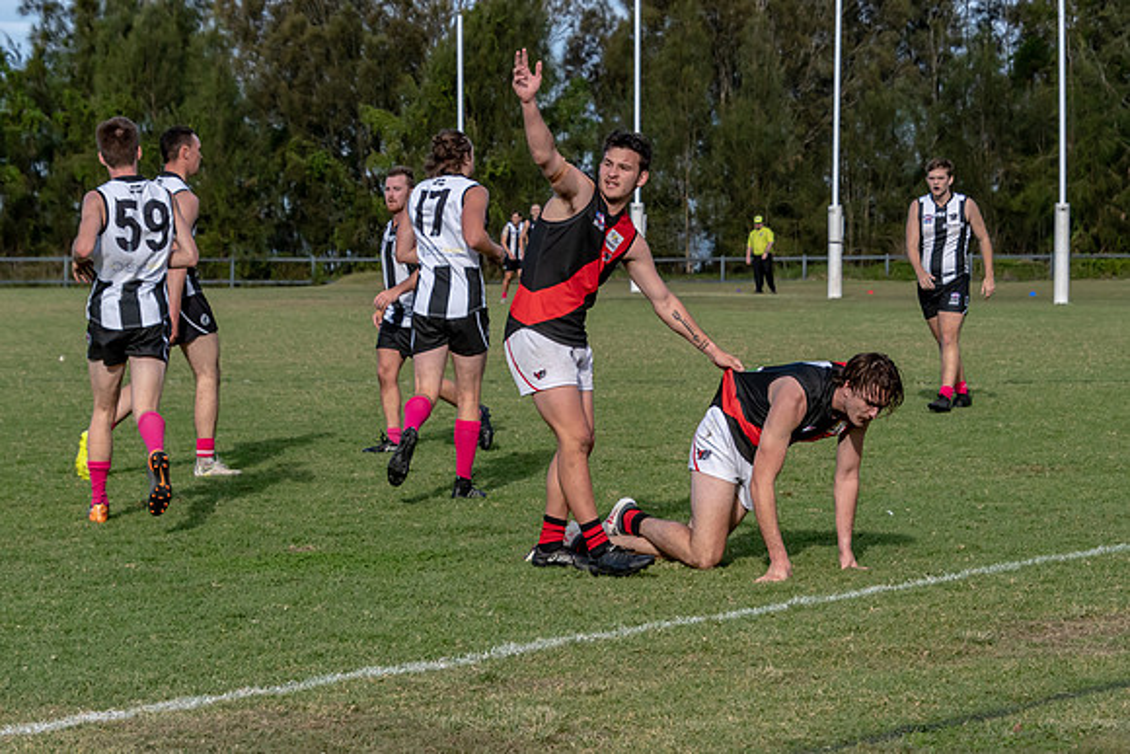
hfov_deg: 18.1
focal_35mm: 113
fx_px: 3549
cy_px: 377
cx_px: 565
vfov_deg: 12.1
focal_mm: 70
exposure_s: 1/2000
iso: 800
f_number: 6.3
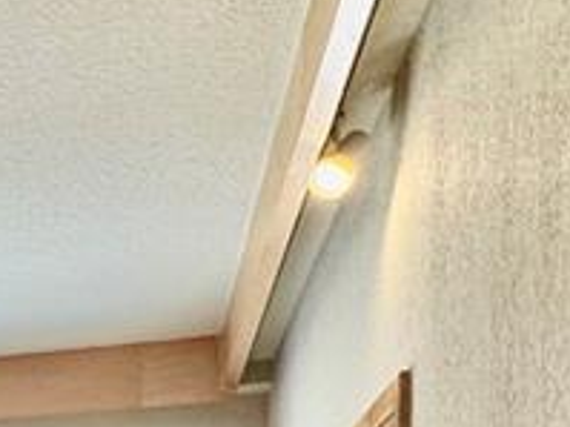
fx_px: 1185
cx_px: -335
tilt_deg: -1.9
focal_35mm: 72
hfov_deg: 21.6
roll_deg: +0.0
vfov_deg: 17.5
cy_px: 711
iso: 160
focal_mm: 2.22
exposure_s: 1/120
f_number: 2.2
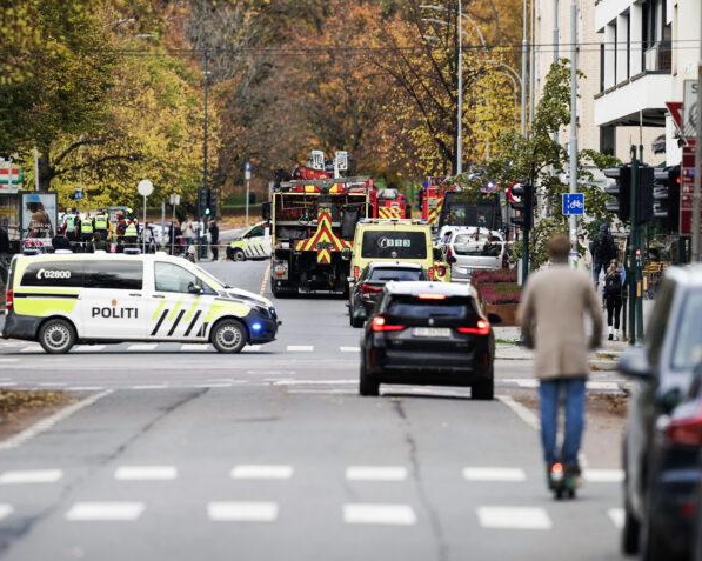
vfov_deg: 3.4
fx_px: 9407
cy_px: 281
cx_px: 354
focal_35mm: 453
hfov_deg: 4.3
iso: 320
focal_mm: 400
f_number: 3.5
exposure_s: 1/640
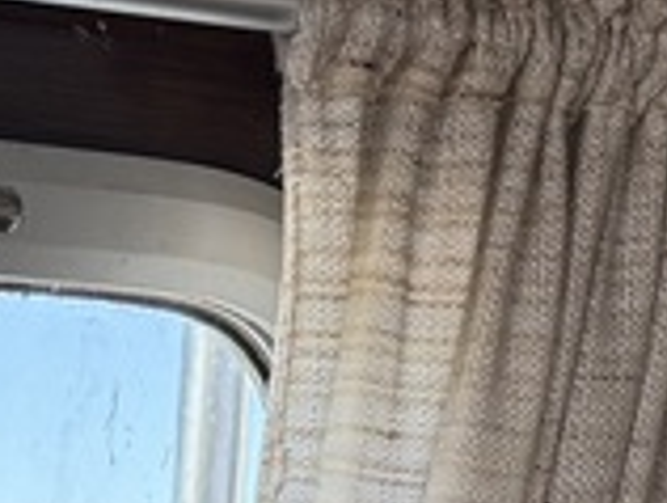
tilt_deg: -2.0
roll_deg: -0.7
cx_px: 80
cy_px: 1014
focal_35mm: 182
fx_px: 3512
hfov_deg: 10.8
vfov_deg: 7.8
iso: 100
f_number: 1.78
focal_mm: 6.76
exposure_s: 1/617
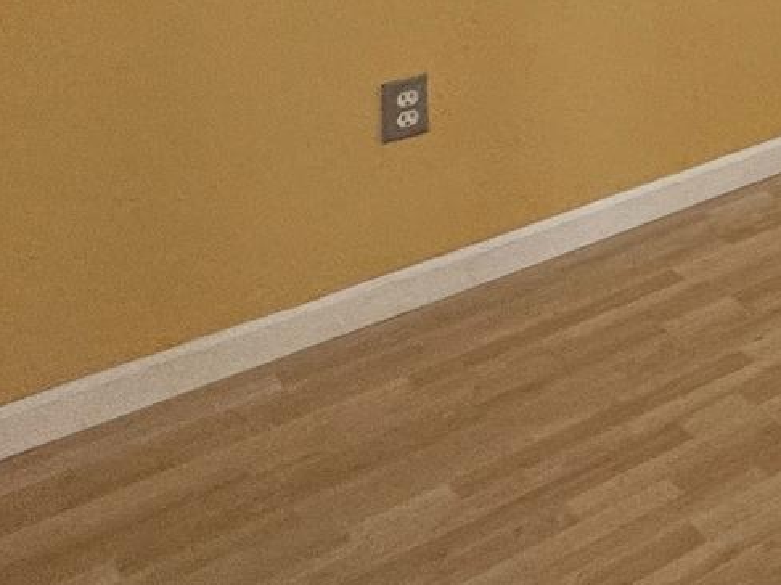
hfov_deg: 20.9
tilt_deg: -5.1
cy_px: -366
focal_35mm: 59
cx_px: 1438
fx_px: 1330
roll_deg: +1.4
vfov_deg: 20.2
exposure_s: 1/99
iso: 160
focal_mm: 2.22
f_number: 2.2
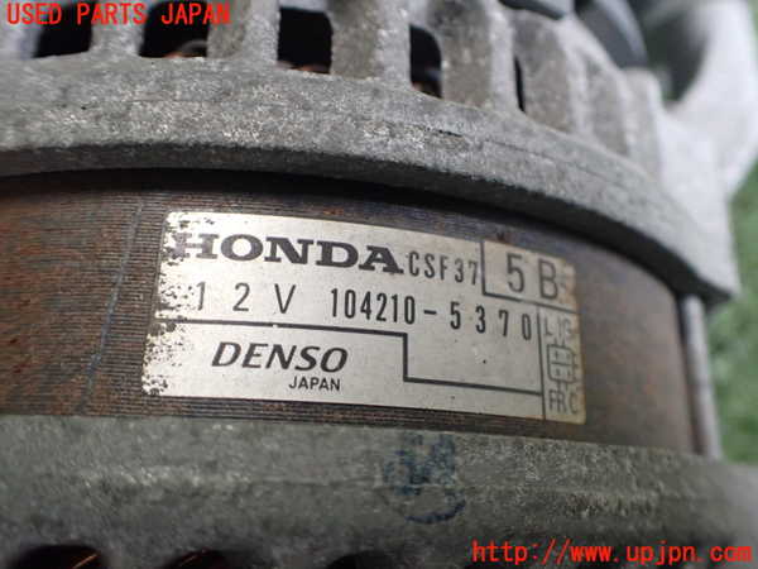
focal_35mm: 30
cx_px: 379
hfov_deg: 60.0
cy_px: 284
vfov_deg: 46.8
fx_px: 657
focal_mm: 5.4
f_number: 2.3
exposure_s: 1/125
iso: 800
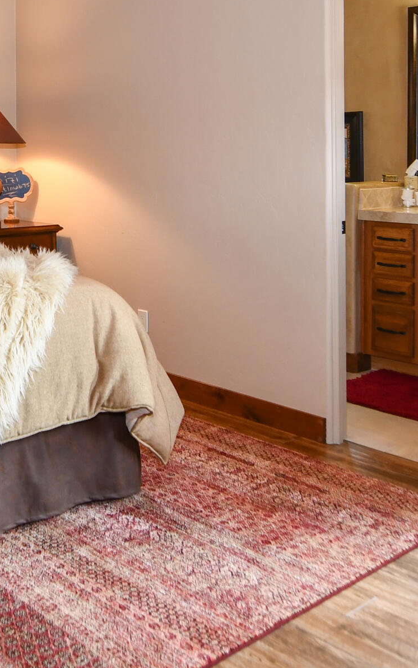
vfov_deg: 46.0
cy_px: 144
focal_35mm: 41
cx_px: 48
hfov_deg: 30.0
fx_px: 747
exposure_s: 1/60
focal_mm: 11
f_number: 4
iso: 400
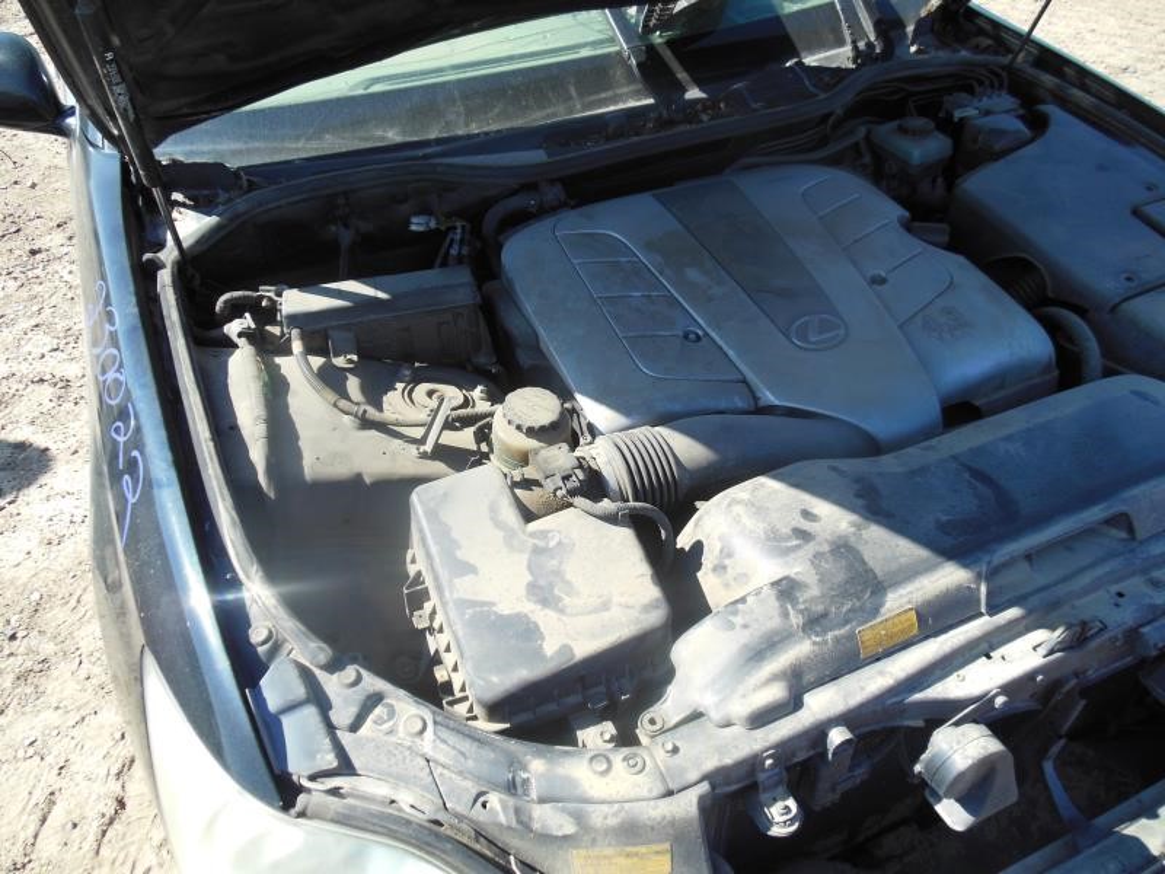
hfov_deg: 69.4
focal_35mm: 25
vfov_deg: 54.9
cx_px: 582
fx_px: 841
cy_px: 437
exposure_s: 1/500
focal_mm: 4.5
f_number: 3.2
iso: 125
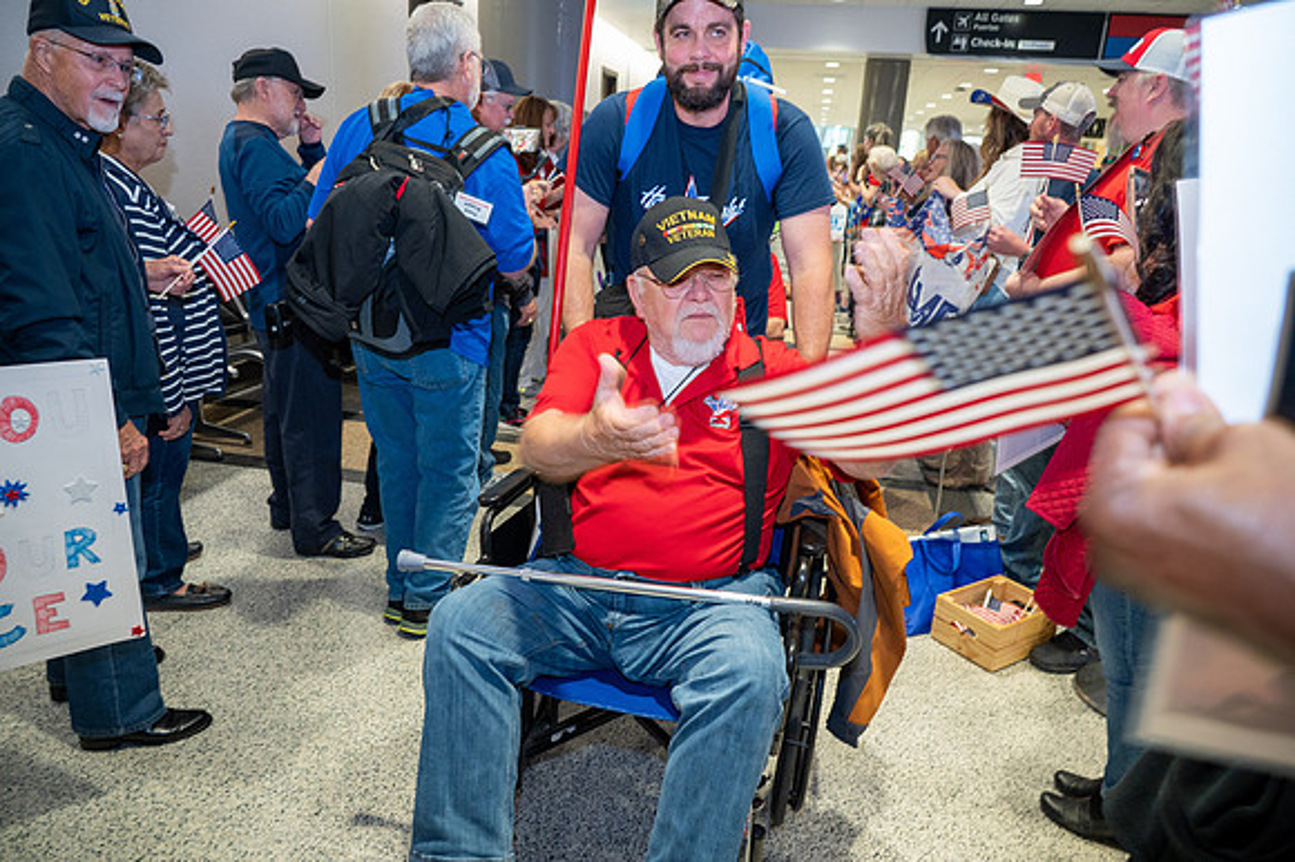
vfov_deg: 53.1
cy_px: 431
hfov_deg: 73.8
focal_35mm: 24
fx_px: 863
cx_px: 648
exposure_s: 1/40
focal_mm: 24
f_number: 4.5
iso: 1400
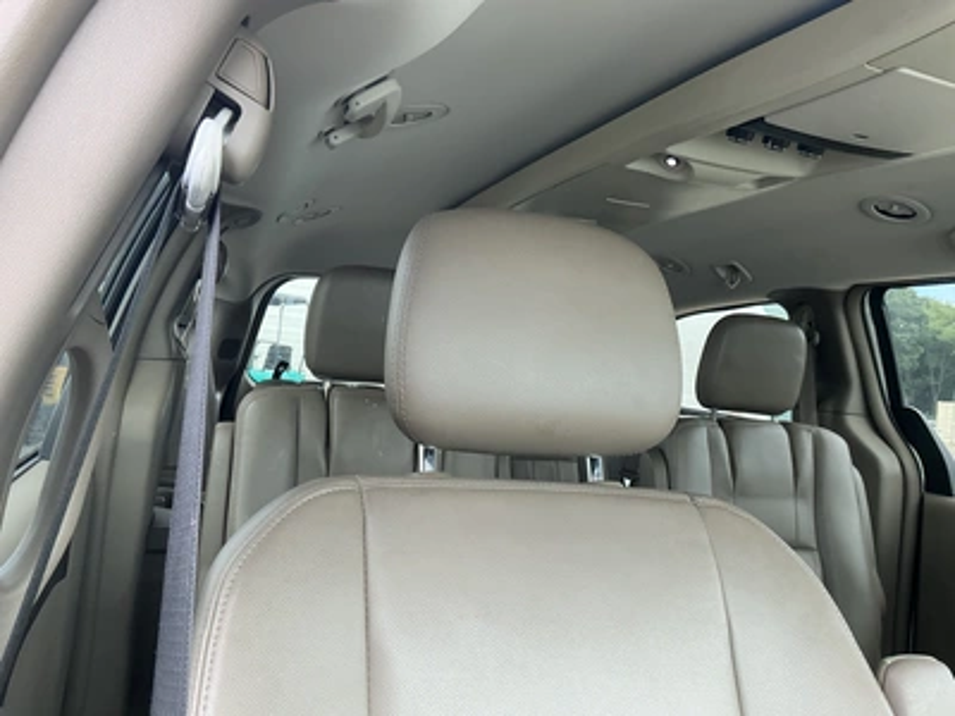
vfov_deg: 49.7
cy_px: 358
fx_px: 772
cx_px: 478
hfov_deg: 63.4
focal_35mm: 28
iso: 40
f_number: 1.8
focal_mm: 3
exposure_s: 1/122
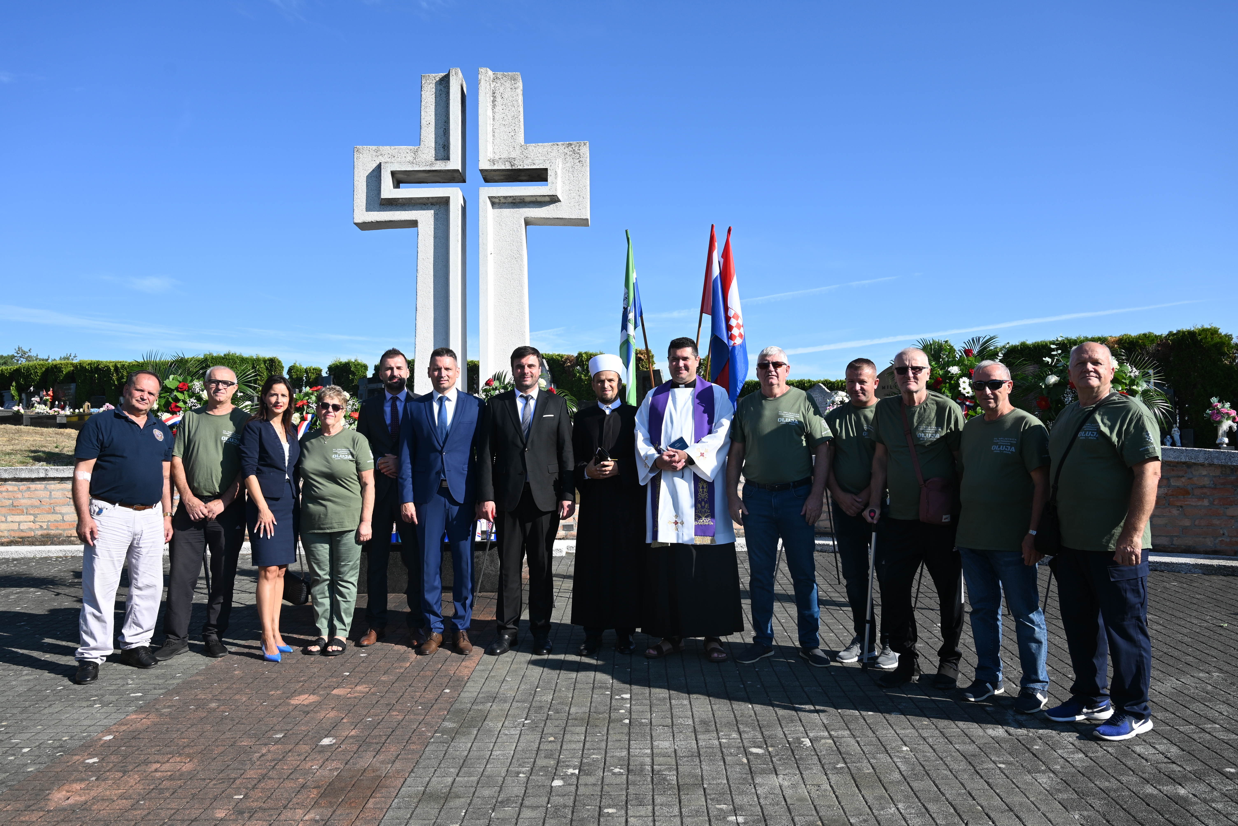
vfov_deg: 45.0
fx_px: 998
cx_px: 619
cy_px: 413
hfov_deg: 63.6
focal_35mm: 29
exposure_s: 1/320
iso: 100
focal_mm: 29
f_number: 6.3
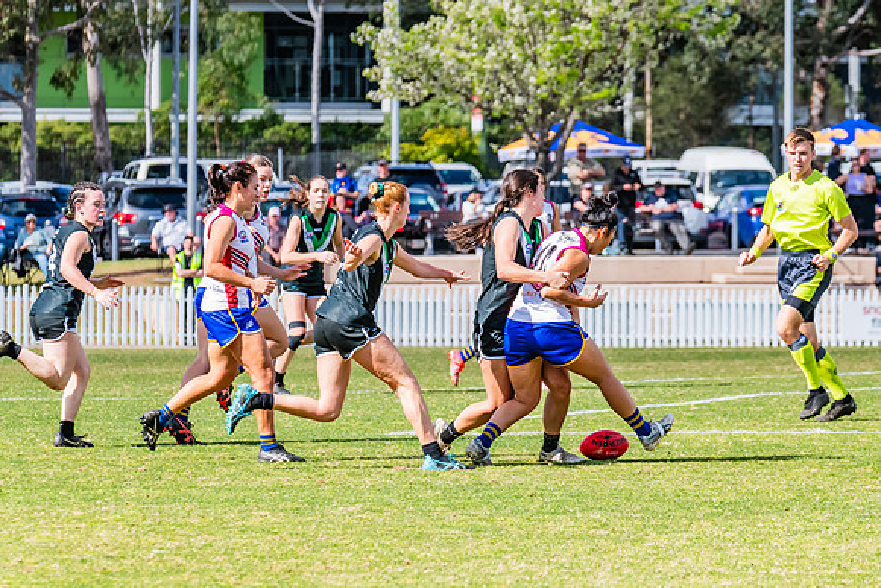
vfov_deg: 4.1
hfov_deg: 6.2
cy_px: 300
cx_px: 588
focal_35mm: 334
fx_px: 8168
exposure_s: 1/1250
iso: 800
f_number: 10
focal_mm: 250
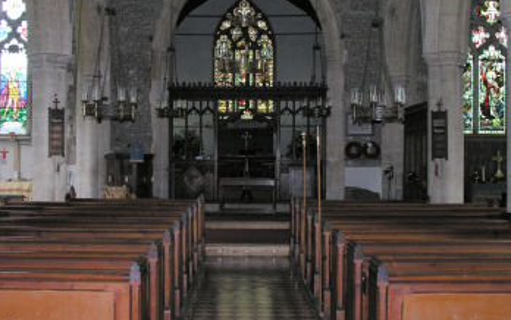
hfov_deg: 41.0
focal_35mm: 49
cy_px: 131
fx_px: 683
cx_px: 242
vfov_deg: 26.3
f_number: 2.8
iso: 200
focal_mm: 8.9
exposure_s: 1/60.1
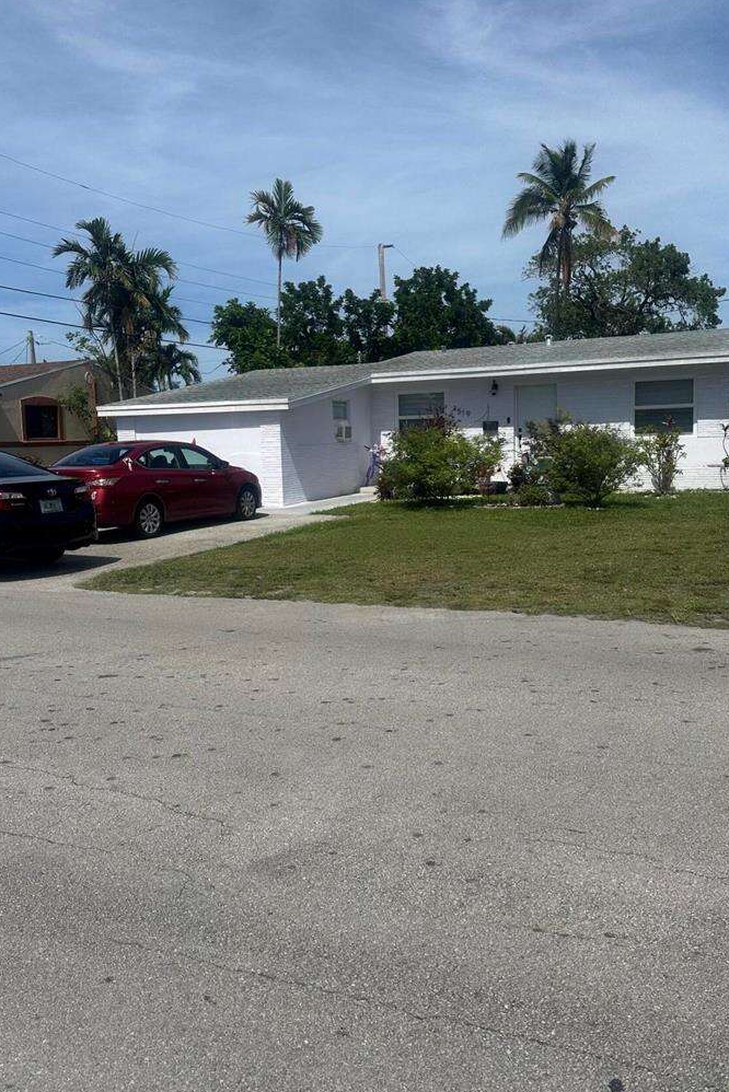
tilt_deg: -2.4
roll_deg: +2.7
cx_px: 375
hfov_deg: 43.6
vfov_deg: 61.9
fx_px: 911
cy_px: 530
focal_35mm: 30
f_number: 1.78
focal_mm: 6.86
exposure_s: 1/8197
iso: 80
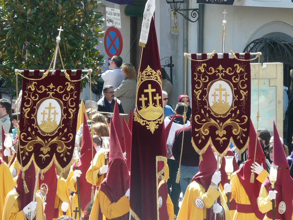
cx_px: 146
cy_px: 110
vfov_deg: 4.0
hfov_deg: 5.3
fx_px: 3157
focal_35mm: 373
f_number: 4
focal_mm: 38.4
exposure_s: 1/200
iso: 100
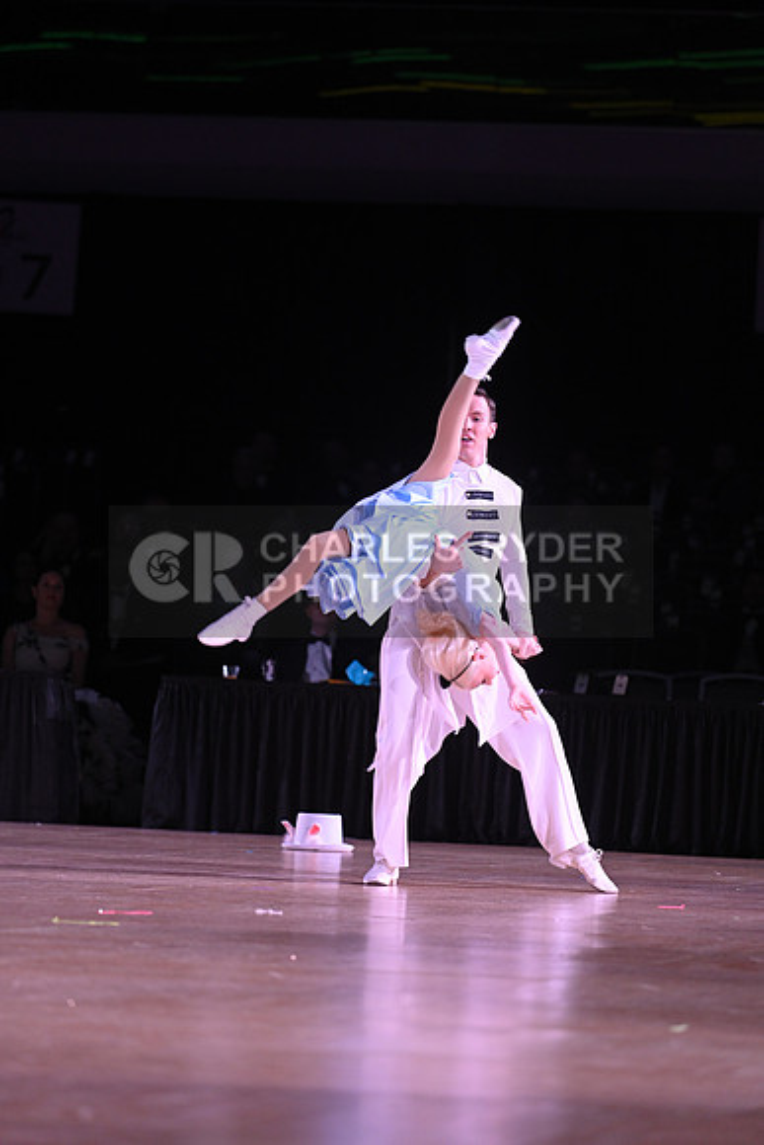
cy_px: 572
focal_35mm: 200
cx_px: 382
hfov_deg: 6.9
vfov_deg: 10.3
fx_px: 6362
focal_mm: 200
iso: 1600
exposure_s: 1/200
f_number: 4
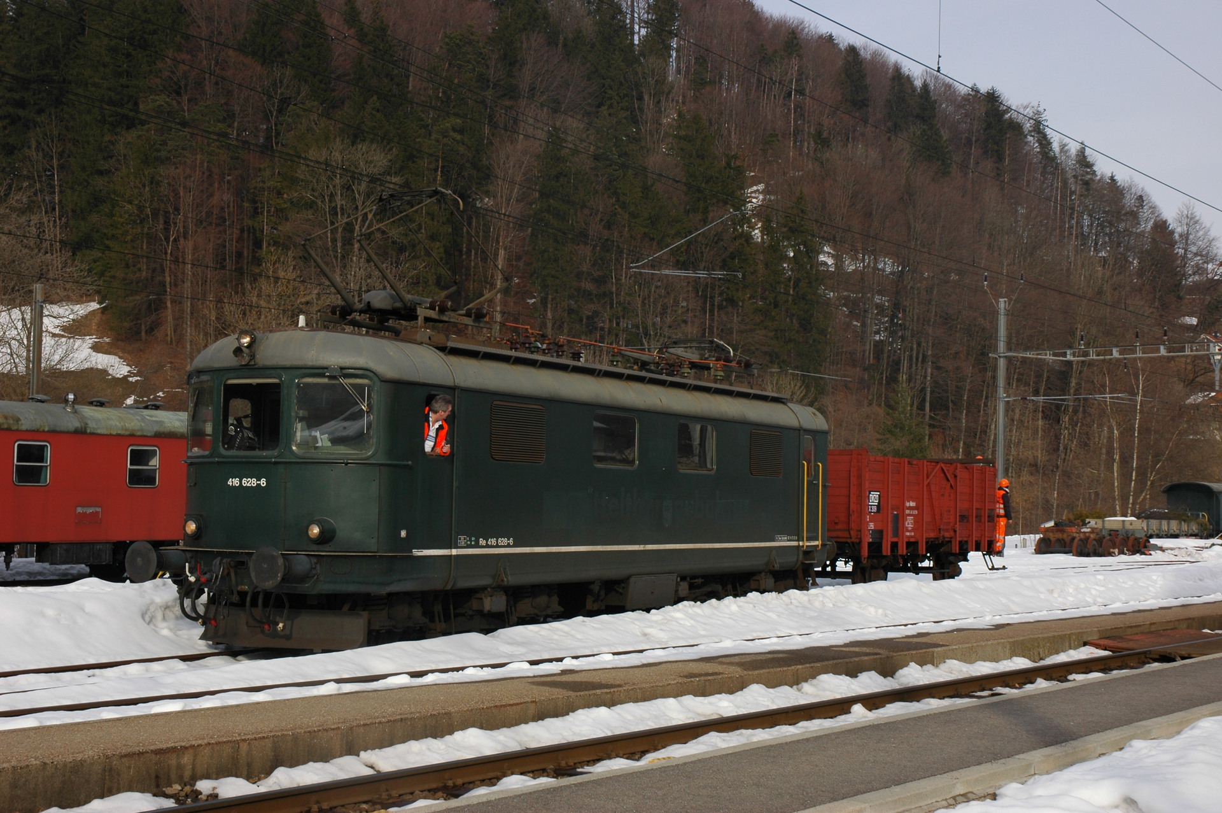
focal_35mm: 51
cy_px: 406
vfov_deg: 26.4
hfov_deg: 38.9
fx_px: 1730
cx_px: 611
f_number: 9
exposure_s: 1/320
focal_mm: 34
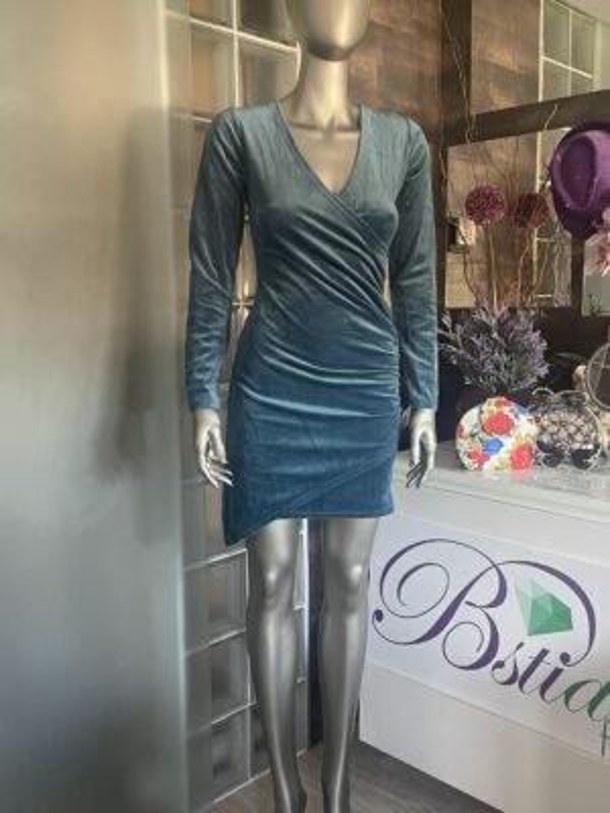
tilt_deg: -7.4
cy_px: 406
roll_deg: +0.4
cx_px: 305
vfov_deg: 67.3
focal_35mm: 26
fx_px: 611
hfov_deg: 53.1
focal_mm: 4.2
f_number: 1.6
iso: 400
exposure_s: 1/60
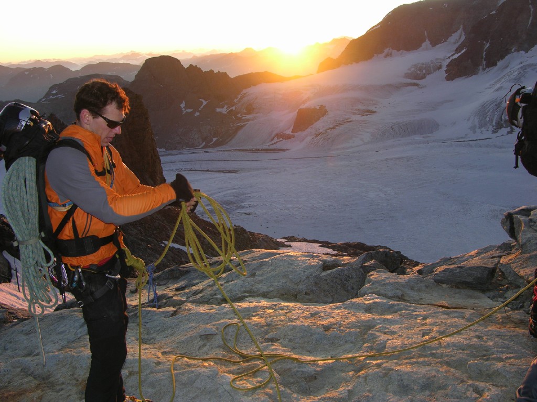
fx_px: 543
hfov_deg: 52.6
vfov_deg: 40.7
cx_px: 268
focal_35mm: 35
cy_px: 201
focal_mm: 8.9
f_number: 3.5
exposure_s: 1/57.6
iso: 50
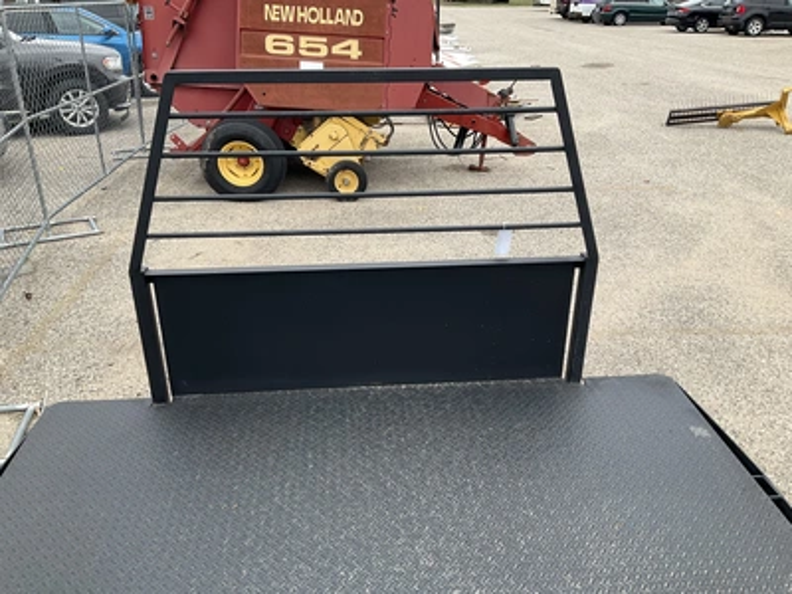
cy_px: 297
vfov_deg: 48.2
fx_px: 664
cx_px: 396
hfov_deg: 61.7
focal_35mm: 29
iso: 20
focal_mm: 3
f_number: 1.8
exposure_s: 1/199
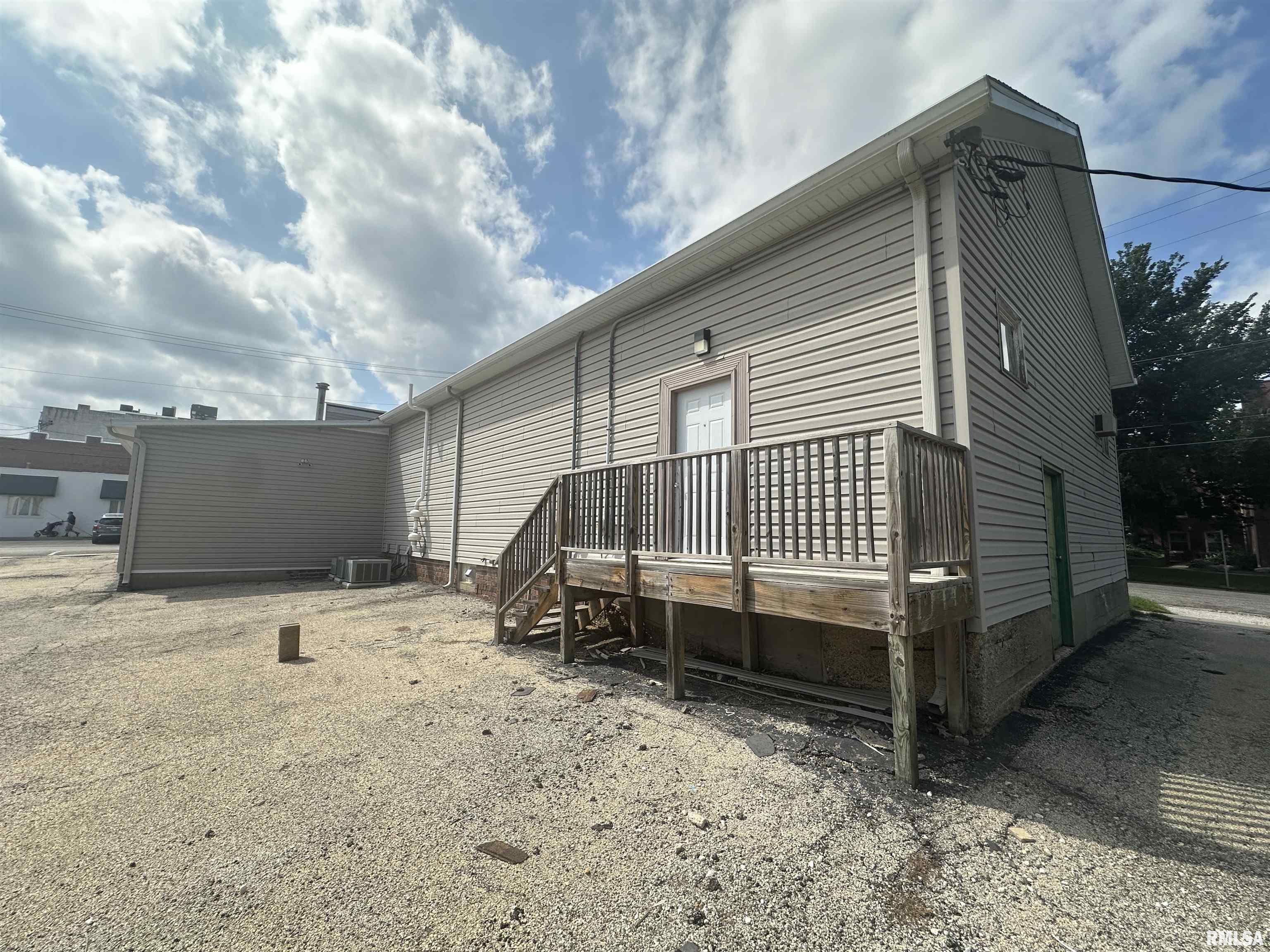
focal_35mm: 14
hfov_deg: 102.1
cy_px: 476
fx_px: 514
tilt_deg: +7.3
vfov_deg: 85.7
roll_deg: -1.5
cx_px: 635
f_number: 2.2
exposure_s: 1/2506
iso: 50
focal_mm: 2.22
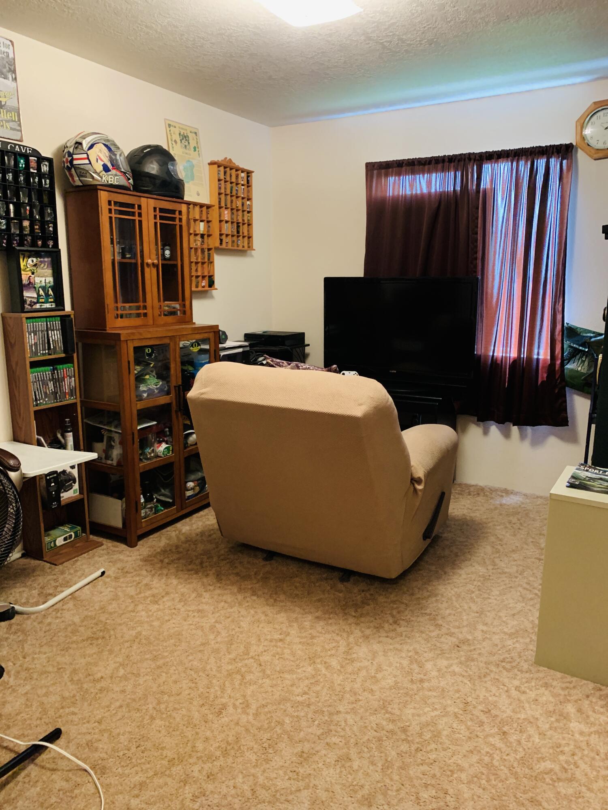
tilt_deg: -10.8
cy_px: 405
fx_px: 609
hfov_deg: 53.1
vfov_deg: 67.3
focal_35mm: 26
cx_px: 304
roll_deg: -0.3
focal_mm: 4.25
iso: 320
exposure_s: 1/30
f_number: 1.8
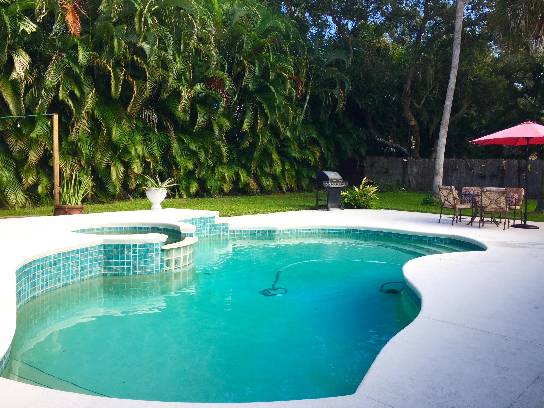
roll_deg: -3.2
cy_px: 201
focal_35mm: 31
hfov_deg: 58.3
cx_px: 270
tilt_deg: -4.5
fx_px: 487
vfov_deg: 45.4
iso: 32
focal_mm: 4.15
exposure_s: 1/494
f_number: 2.2
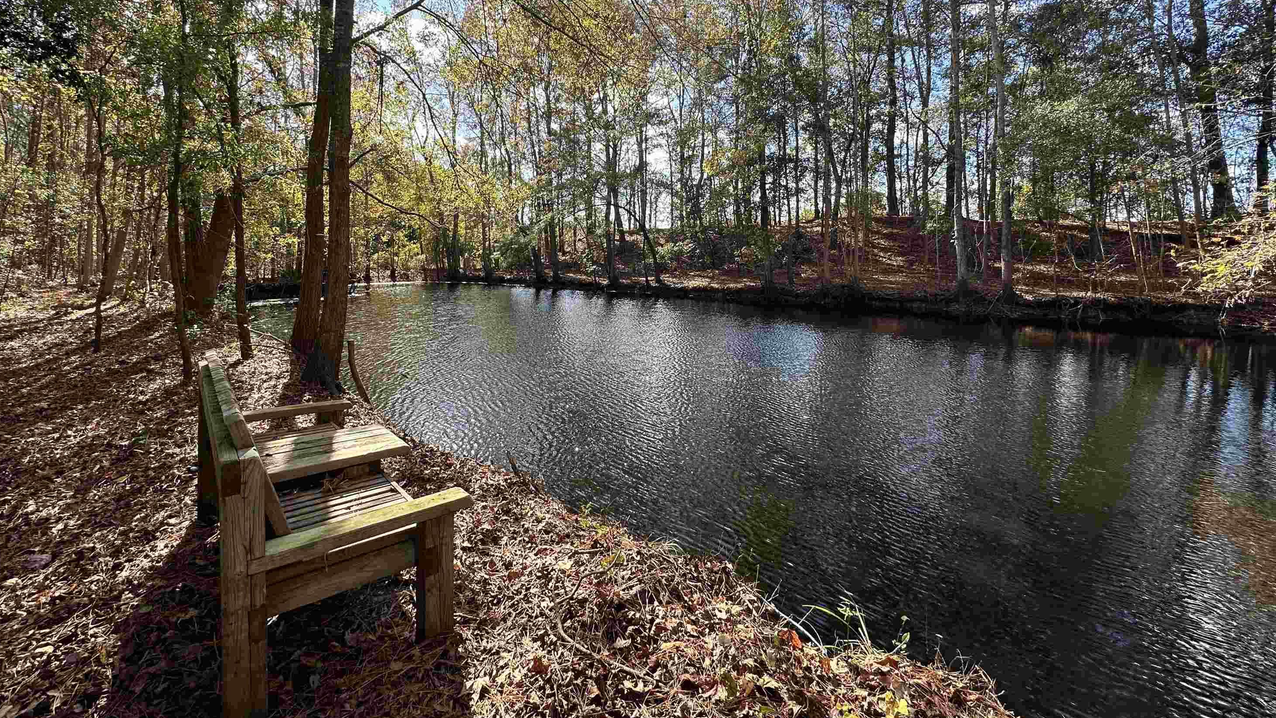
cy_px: 269
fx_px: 541
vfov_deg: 66.1
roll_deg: -0.4
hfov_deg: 99.4
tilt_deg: -0.5
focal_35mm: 16
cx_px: 628
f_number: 2.2
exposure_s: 1/378
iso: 40
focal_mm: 2.22
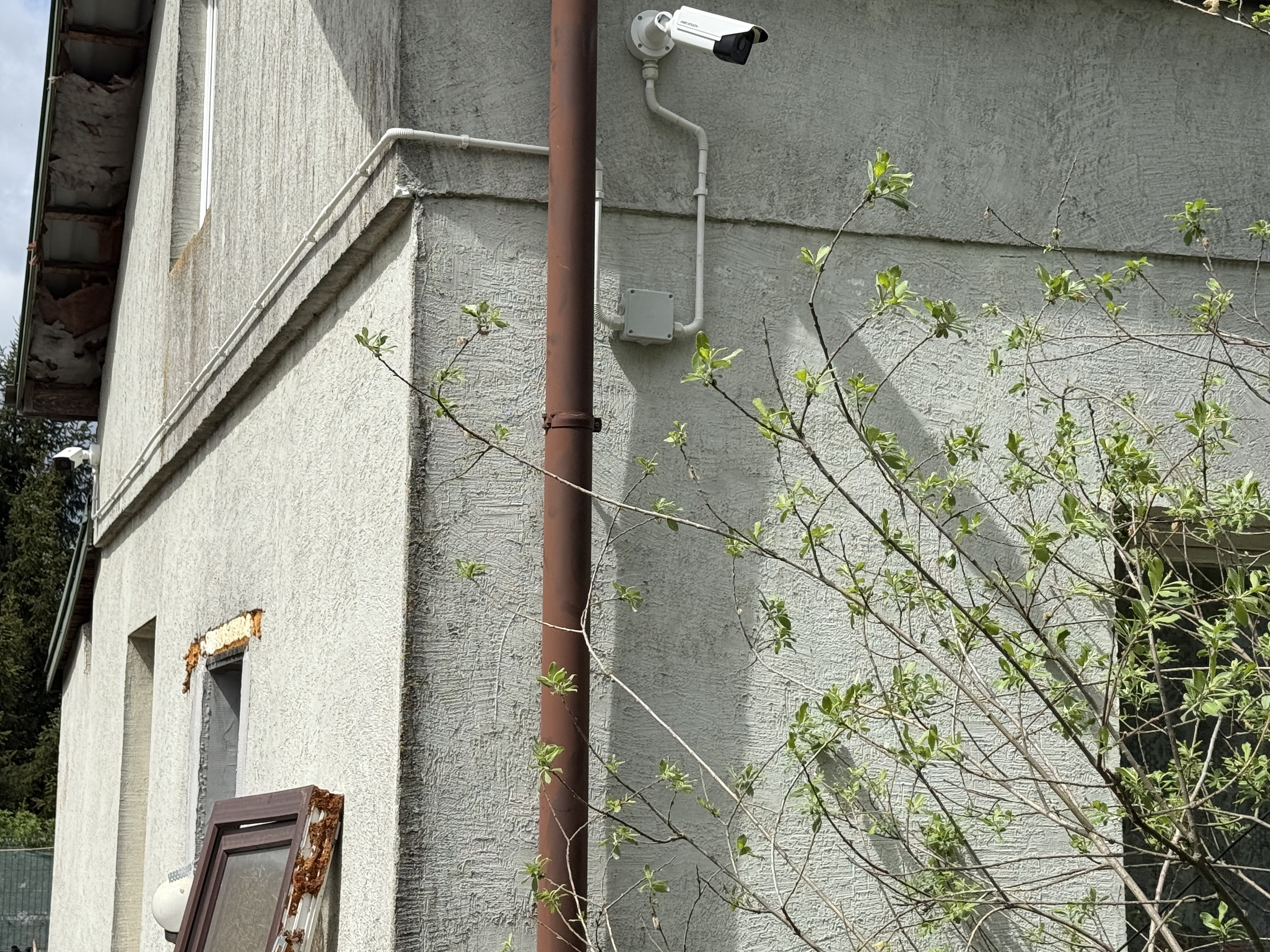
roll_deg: -0.9
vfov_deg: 23.6
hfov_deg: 31.2
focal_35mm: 62
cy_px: 405
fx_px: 2274
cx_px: 604
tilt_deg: +9.4
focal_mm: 6.76
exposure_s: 1/6024
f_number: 1.78
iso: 80
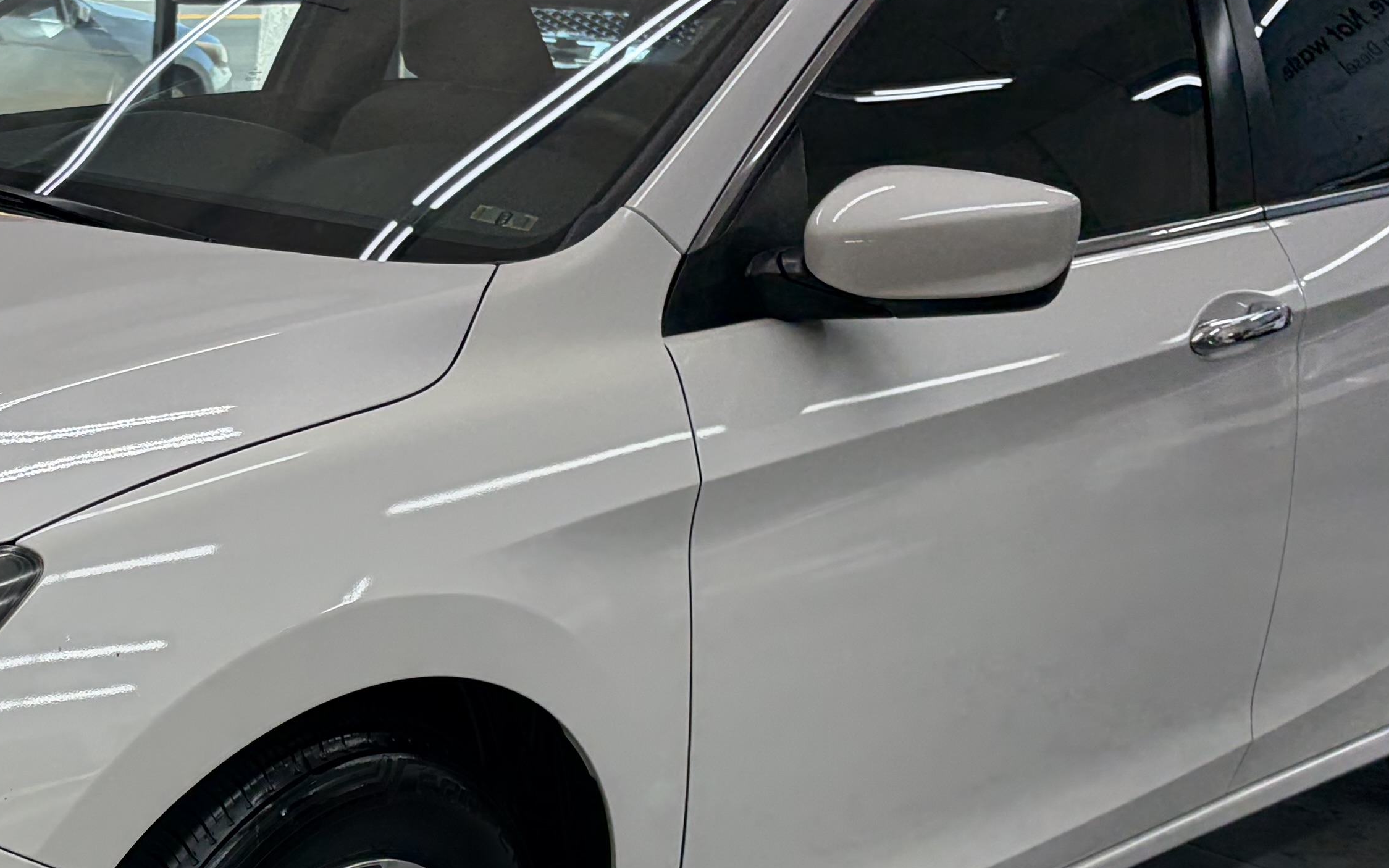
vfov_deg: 18.6
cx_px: 146
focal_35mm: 70
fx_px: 2650
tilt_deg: -12.1
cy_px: 414
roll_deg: -4.0
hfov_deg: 28.3
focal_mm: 5.96
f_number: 1.6
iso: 50
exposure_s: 1/172
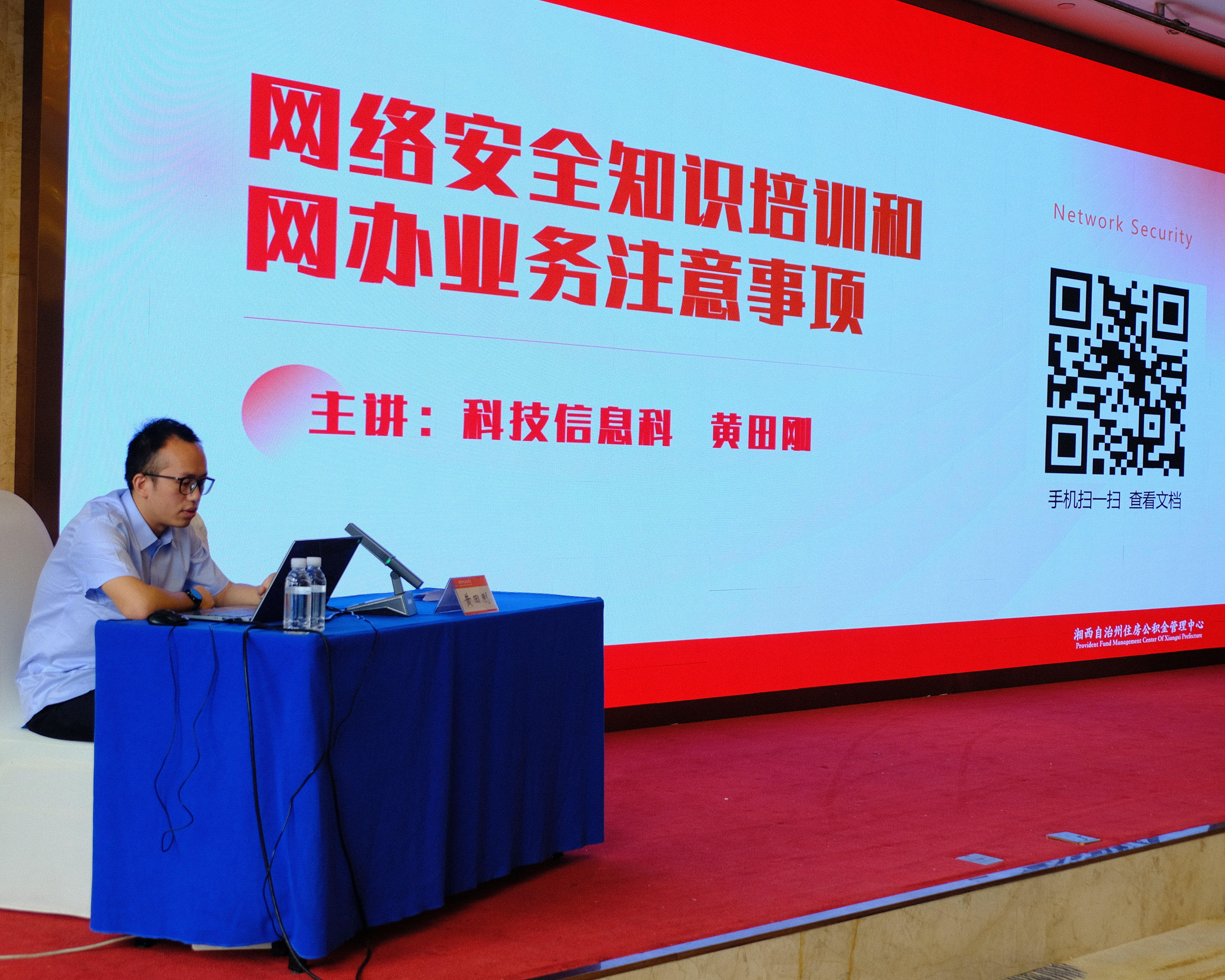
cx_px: 544
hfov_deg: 37.3
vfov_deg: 30.3
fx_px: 1813
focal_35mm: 50
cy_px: 488
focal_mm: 29.3
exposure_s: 1/105
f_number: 4.3
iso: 400
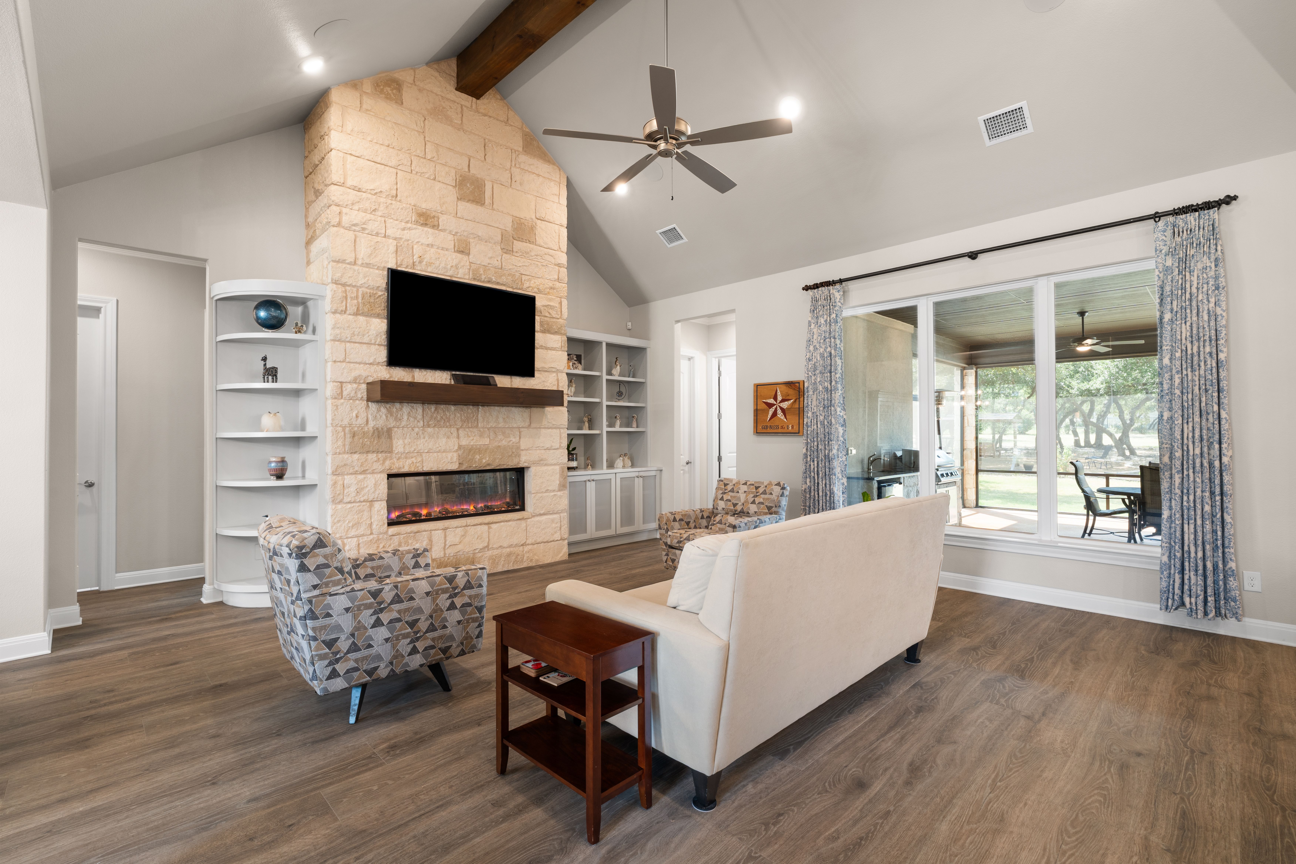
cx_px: 648
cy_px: 432
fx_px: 576
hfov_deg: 96.7
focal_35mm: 16
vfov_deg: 73.7
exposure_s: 2
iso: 250
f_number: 10
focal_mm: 16
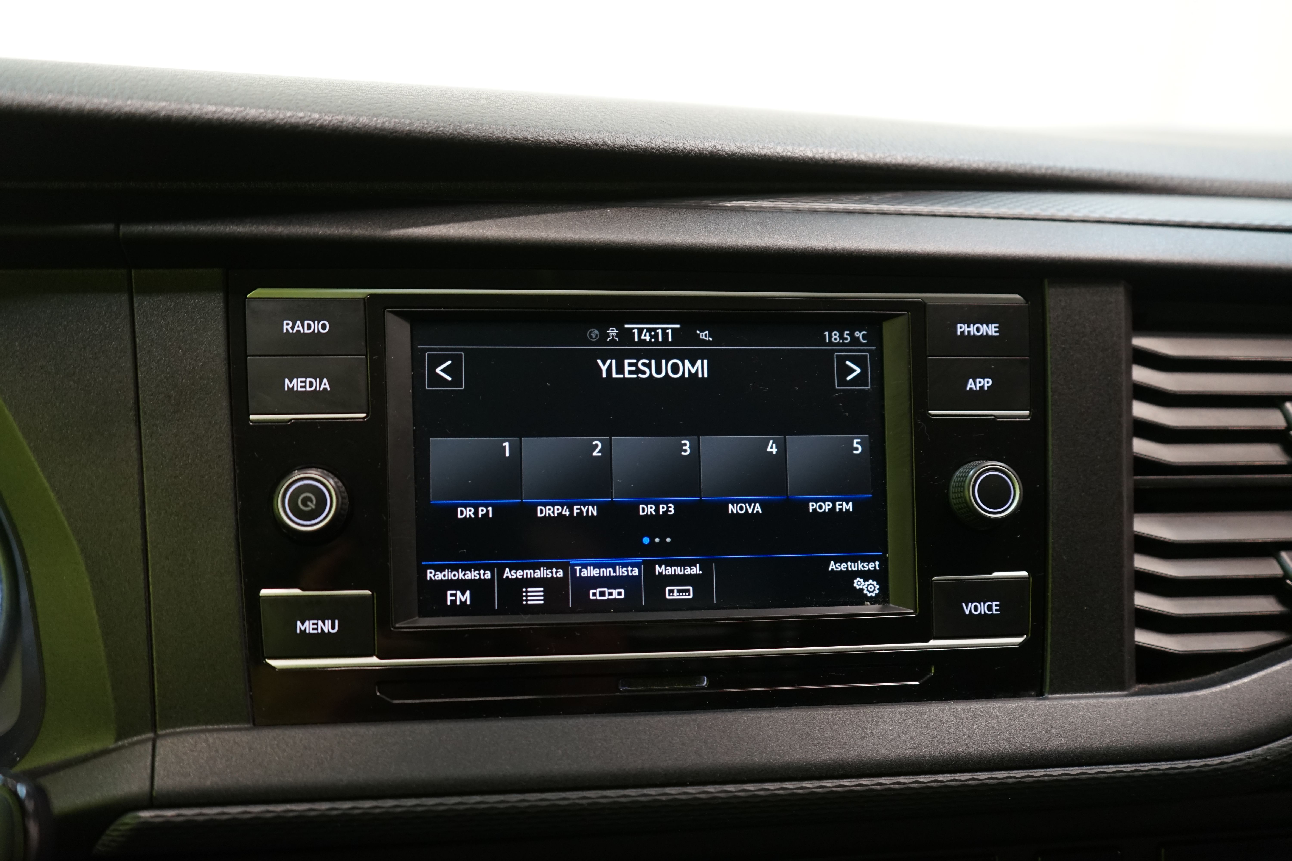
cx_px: 646
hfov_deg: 55.8
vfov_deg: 38.9
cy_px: 430
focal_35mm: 34
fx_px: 1220
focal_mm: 34
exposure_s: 1/30
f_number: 4
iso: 1250
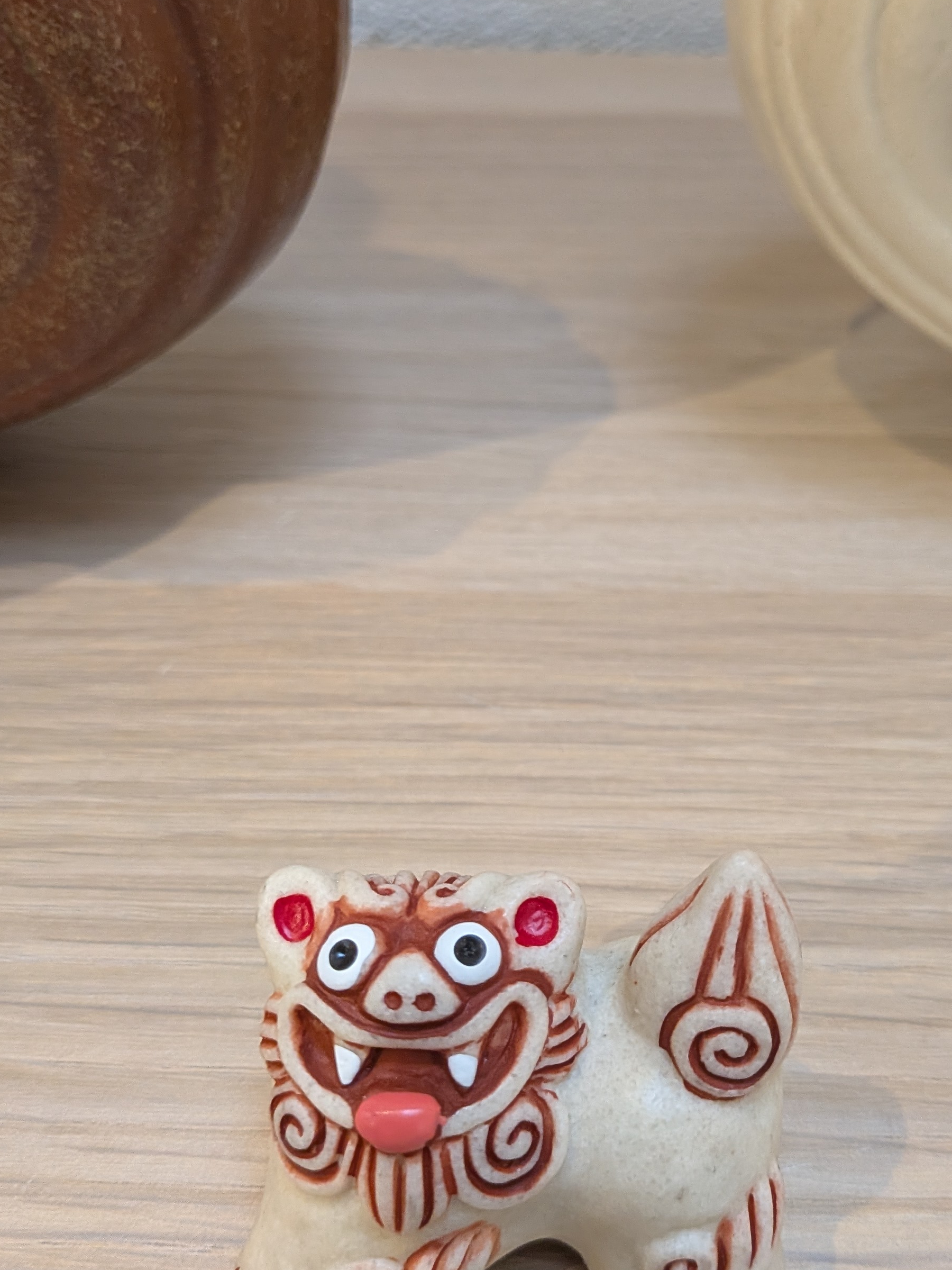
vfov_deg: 46.7
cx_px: 619
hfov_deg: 35.7
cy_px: 551
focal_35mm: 40
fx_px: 1467
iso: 287
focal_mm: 4.53
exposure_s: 1/120
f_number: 1.7
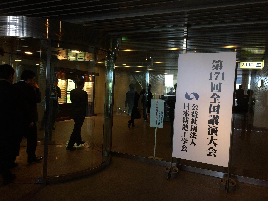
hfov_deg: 61.7
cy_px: 100
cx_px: 134
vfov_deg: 48.2
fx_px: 225
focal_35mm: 29
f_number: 2.2
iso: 40
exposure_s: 1/30
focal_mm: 4.2
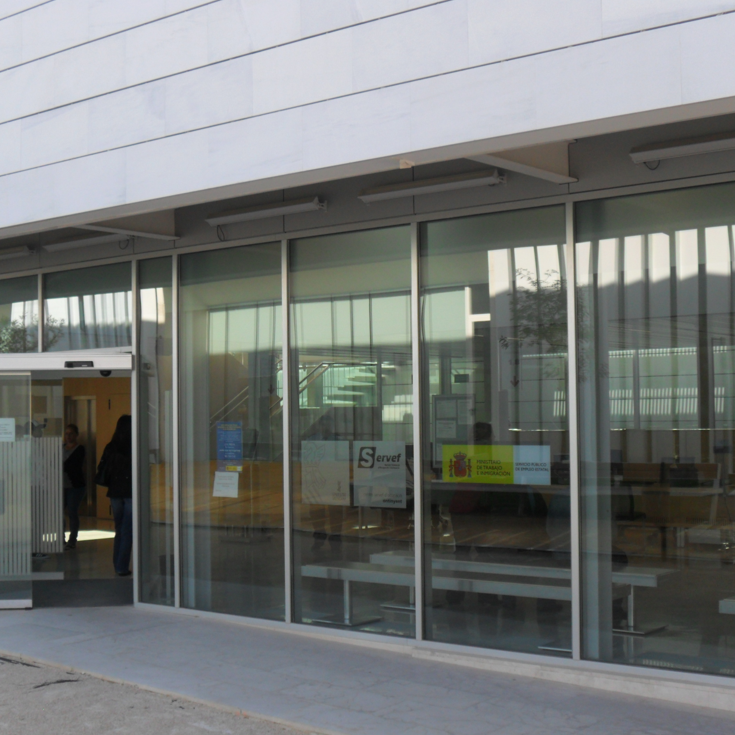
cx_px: 370
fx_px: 1297
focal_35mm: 54
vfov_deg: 31.6
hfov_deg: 31.6
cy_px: 366
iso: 80
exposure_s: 1/350
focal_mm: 8.1
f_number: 3.5
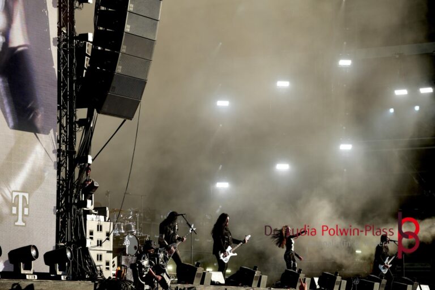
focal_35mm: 154
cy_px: 145
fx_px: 1867
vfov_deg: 8.9
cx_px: 218
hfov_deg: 13.3
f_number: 6.3
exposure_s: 1/200
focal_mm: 103
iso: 100
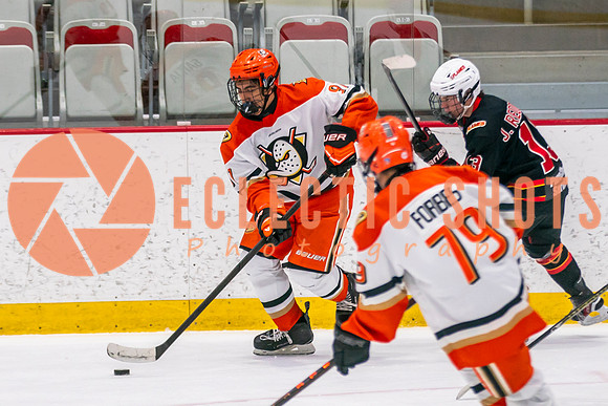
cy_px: 317
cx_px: 180
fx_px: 5740
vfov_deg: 4.0
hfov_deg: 6.1
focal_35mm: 340
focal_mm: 140
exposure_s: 1/640
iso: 640
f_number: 2.8
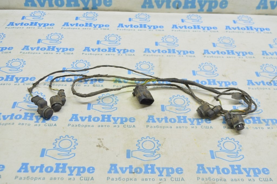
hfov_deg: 42.4
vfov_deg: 28.9
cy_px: 92
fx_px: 357
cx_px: 138
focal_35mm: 46
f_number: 5.6
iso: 400
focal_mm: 31
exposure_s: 1/20
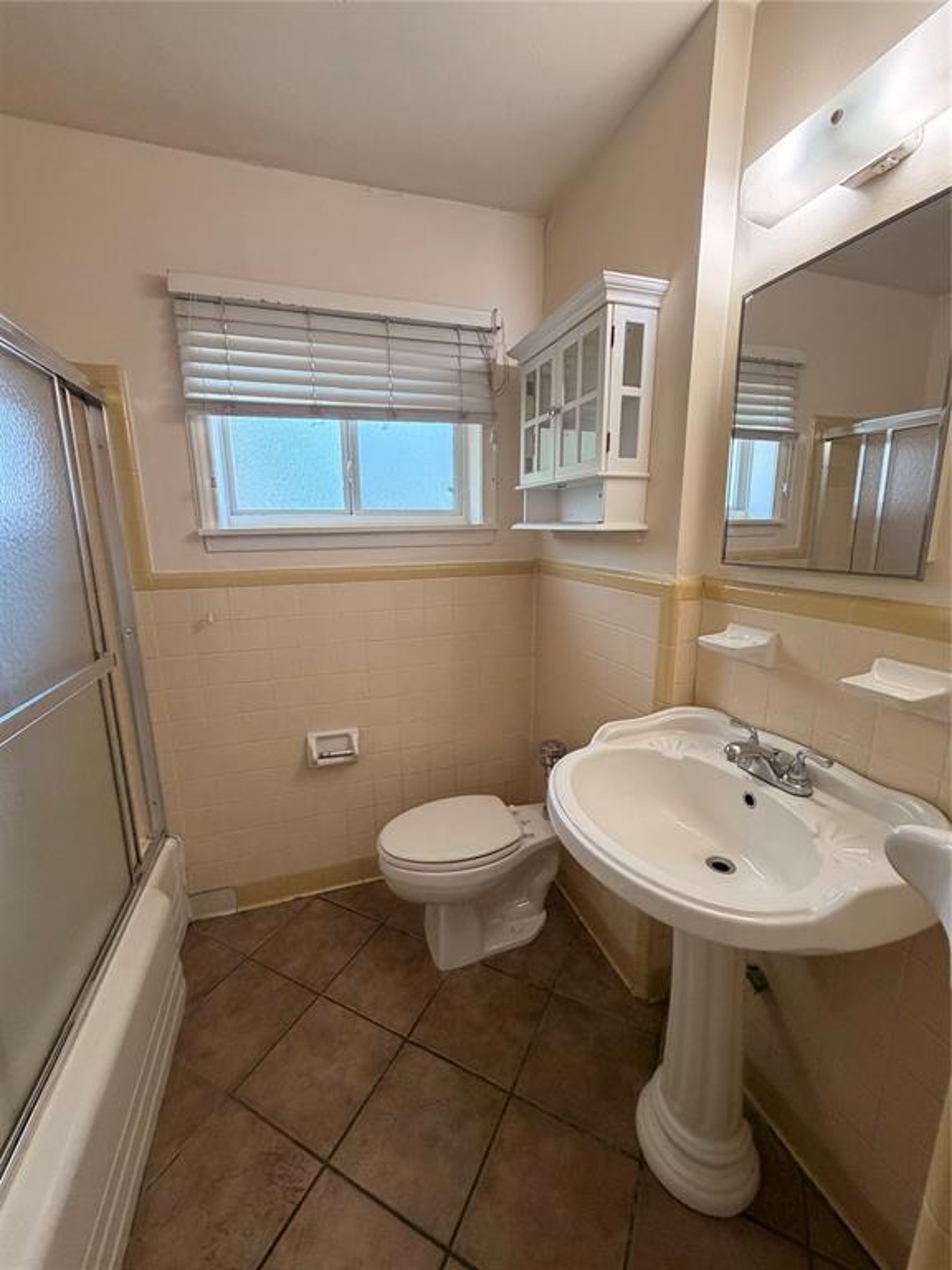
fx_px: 513
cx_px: 476
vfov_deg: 102.1
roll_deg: +0.0
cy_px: 635
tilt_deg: -11.3
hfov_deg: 85.7
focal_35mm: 14
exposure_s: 1/120
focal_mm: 2.22
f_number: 2.2
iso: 320
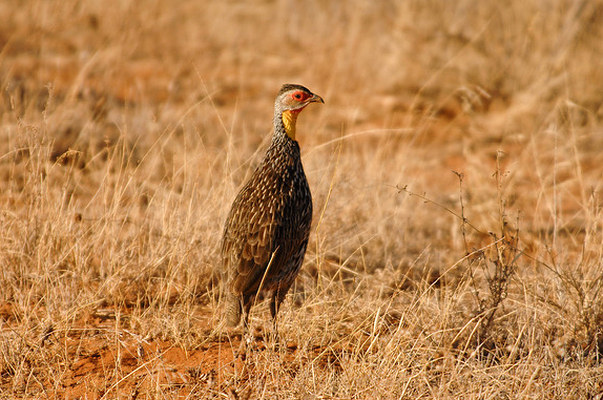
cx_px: 302
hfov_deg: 4.0
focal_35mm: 515
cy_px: 201
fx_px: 8614
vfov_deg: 2.7
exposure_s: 1/1000
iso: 200
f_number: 4.8
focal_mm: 340
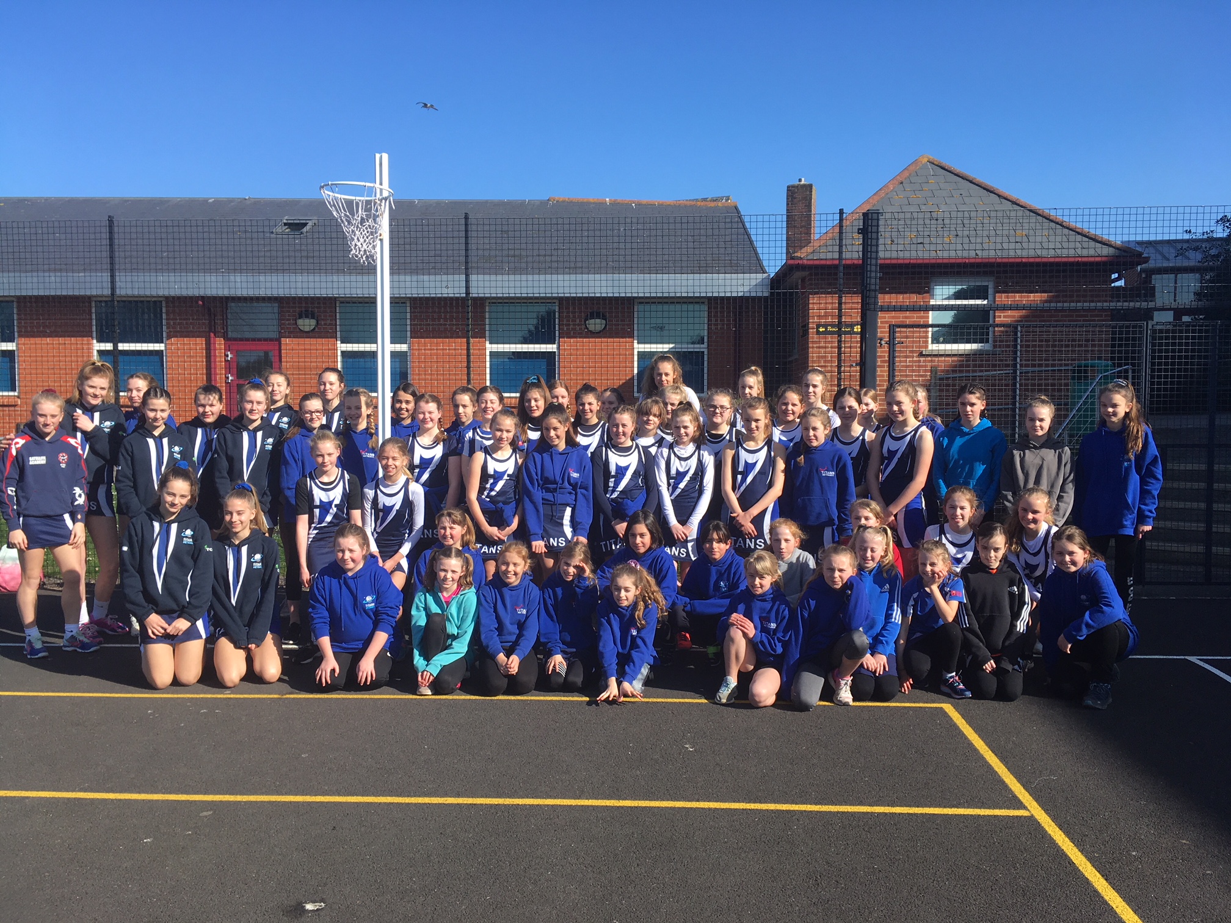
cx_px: 616
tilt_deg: -2.6
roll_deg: +0.3
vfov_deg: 48.2
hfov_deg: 61.7
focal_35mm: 29
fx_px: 1031
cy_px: 462
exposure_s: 1/1083
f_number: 2.2
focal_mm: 4.15
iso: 25
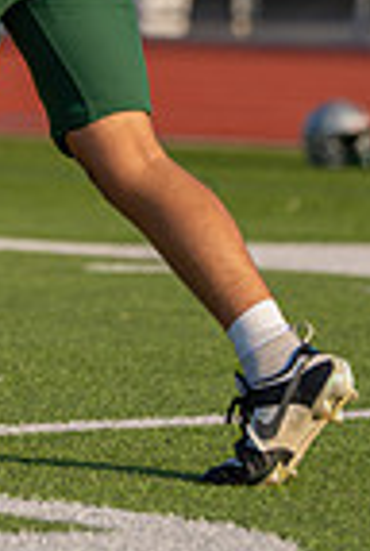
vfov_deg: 4.8
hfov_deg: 3.2
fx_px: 6551
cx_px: -143
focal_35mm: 427
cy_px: -208
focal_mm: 136
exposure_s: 1/1600
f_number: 2.8
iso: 100
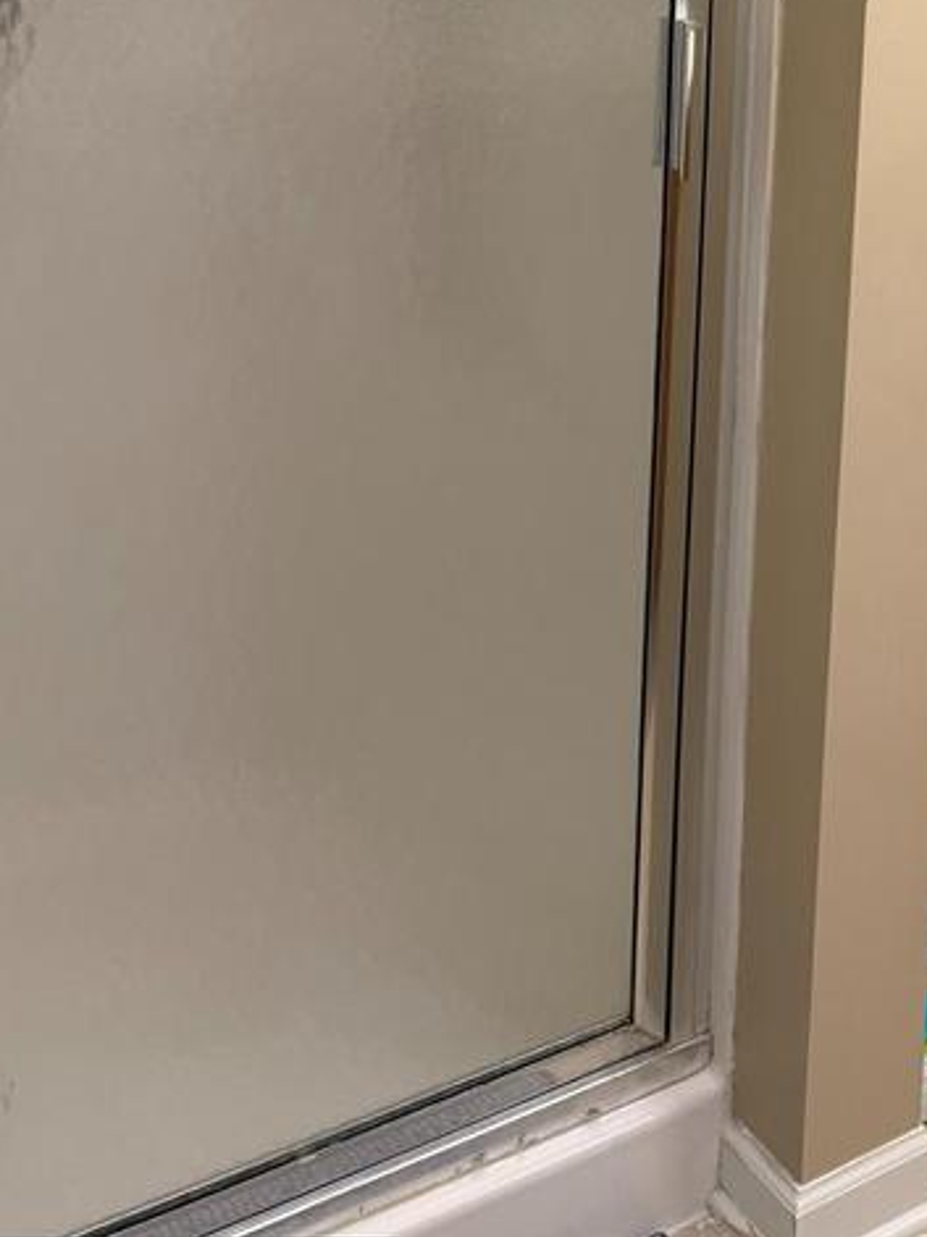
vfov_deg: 31.9
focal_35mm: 55
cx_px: 1001
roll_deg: -3.6
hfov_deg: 24.8
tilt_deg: -8.8
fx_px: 1965
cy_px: -29
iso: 250
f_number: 1.78
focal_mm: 6.76
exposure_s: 1/120
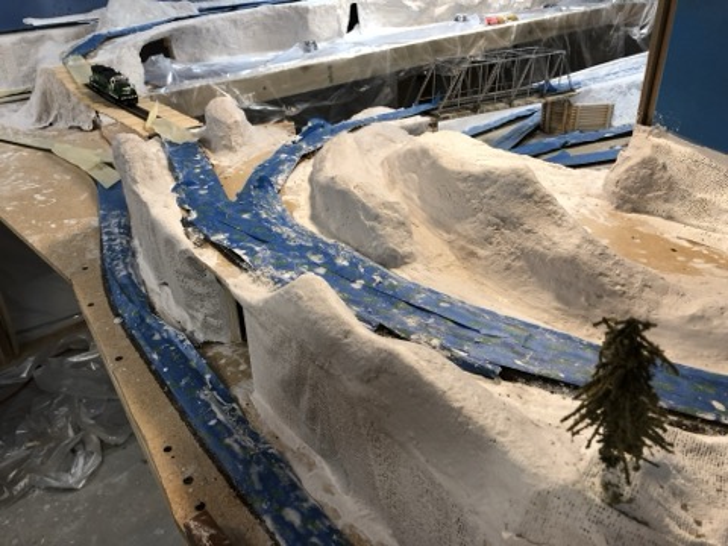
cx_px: 364
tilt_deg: -30.7
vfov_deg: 49.7
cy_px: 273
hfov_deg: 63.4
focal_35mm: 28
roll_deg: +2.1
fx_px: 589
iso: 25
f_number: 1.8
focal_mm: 4
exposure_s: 1/40
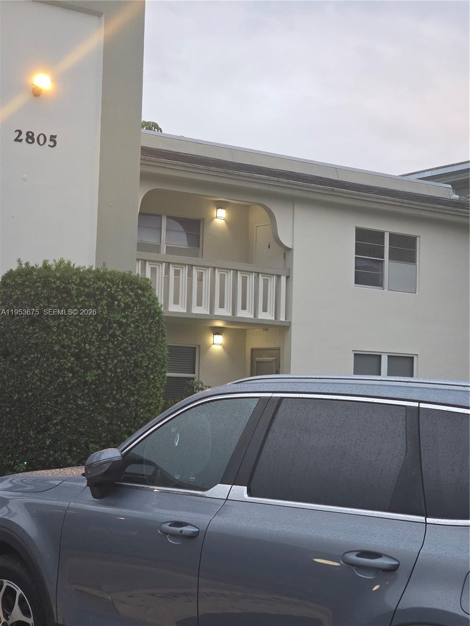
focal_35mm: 69
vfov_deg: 28.2
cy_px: 313
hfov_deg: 21.3
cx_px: 235
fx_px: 1249
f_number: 2.4
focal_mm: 7
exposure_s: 1/120
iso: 160
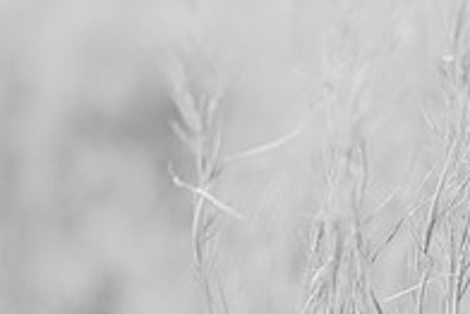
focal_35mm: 148
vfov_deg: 9.3
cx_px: 460
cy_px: 191
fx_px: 1934
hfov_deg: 13.7
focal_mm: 50
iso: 100
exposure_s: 1/1000
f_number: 2.8
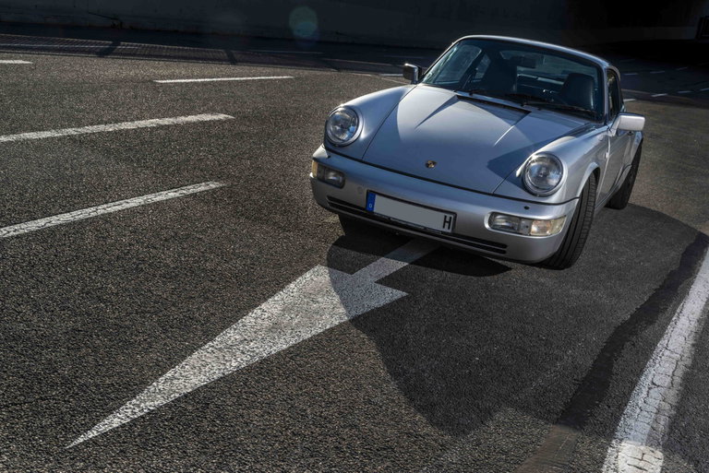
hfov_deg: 48.4
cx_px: 354
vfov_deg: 33.4
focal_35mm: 40
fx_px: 788
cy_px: 236
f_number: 14
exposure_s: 1/125
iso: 160
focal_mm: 40
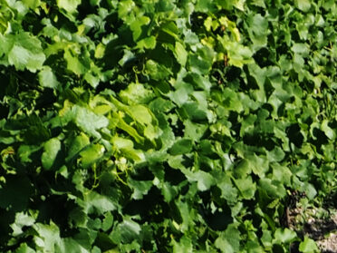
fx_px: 2950
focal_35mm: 303
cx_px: 645
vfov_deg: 4.9
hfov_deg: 6.4
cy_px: 442
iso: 200
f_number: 9
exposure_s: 1/250
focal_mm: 22
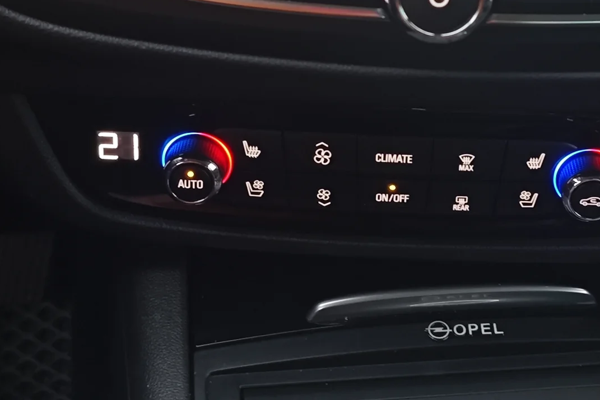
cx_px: 426
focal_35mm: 87
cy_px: 60
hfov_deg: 23.2
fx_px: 1450
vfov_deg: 15.6
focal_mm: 6.55
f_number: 1.6
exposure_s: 1/25
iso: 640
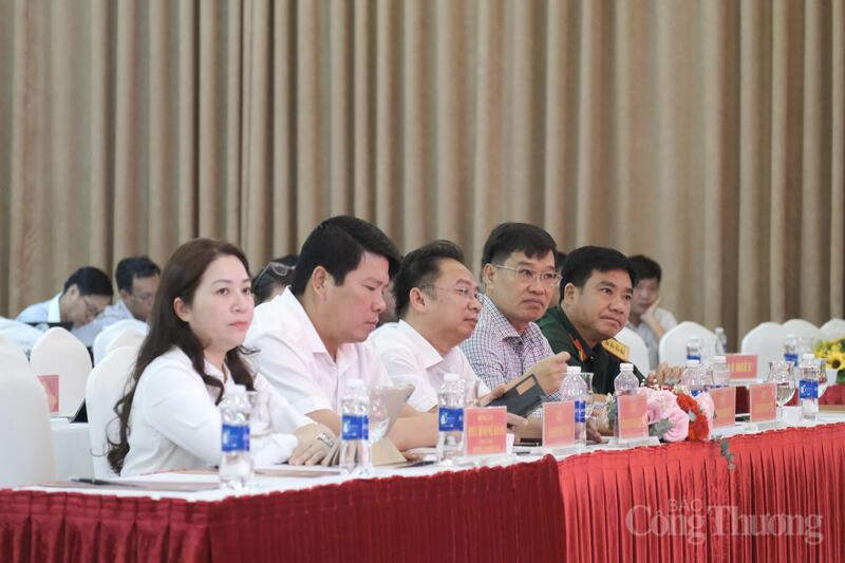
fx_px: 3520
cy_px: 282
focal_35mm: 150
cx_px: 422
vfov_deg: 9.1
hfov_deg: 13.7
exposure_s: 1/170
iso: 6400
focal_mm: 99.8
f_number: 4
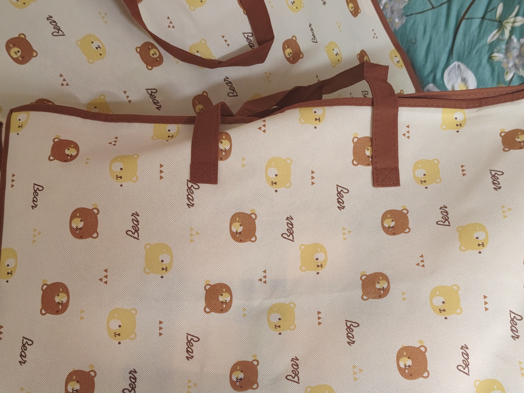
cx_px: 275
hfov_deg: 37.5
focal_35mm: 51
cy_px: 285
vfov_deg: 28.2
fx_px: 772
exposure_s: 1/100
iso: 496
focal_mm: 4.84
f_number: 1.88
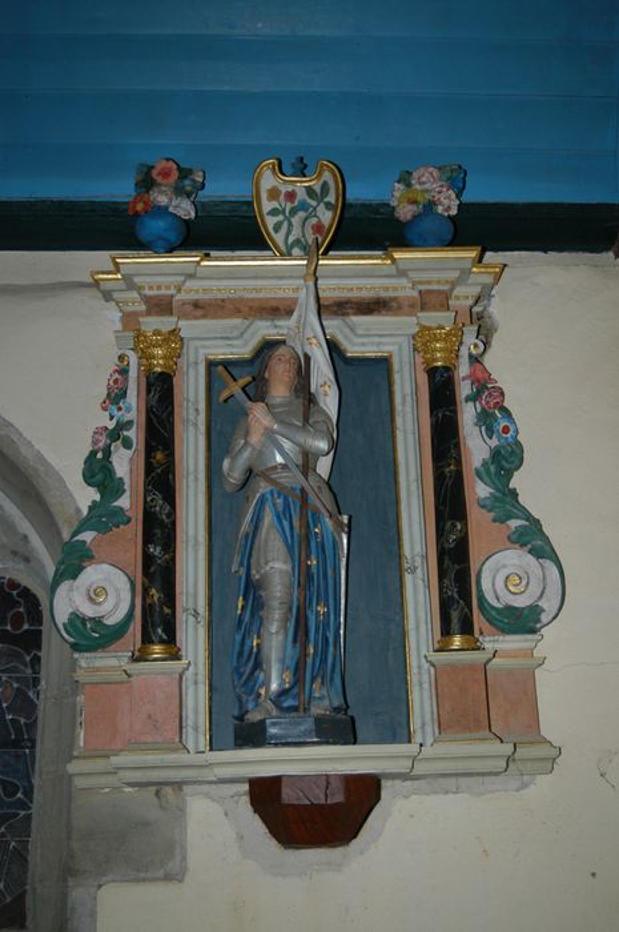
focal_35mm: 45
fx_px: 1163
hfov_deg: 29.8
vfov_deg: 43.6
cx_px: 310
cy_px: 466
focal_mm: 30
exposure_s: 1/180
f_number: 4.5
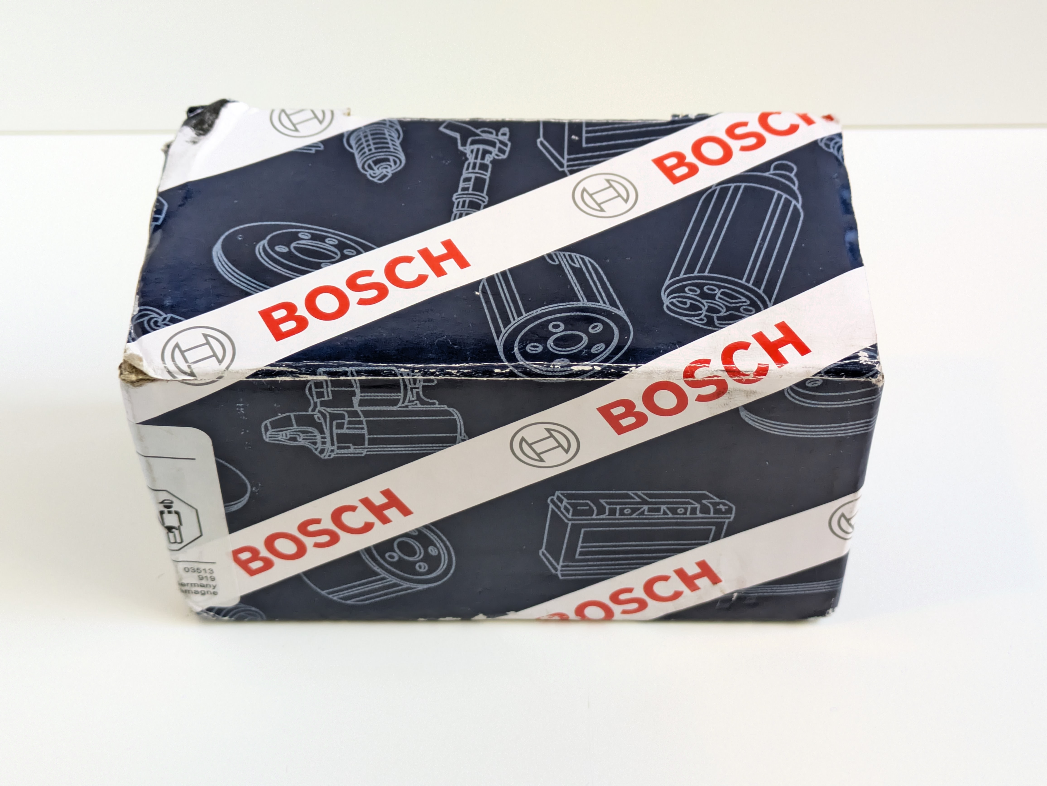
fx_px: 1543
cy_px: 393
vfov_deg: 28.6
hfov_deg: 37.5
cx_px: 524
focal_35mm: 51
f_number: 1.89
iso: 598
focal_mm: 5.43
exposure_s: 1/100
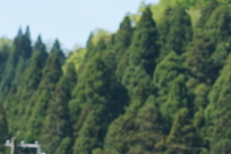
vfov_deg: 5.3
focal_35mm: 256
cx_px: 279
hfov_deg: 8.0
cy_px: 173
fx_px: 1643
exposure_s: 1/800
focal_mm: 55
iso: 100
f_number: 3.2
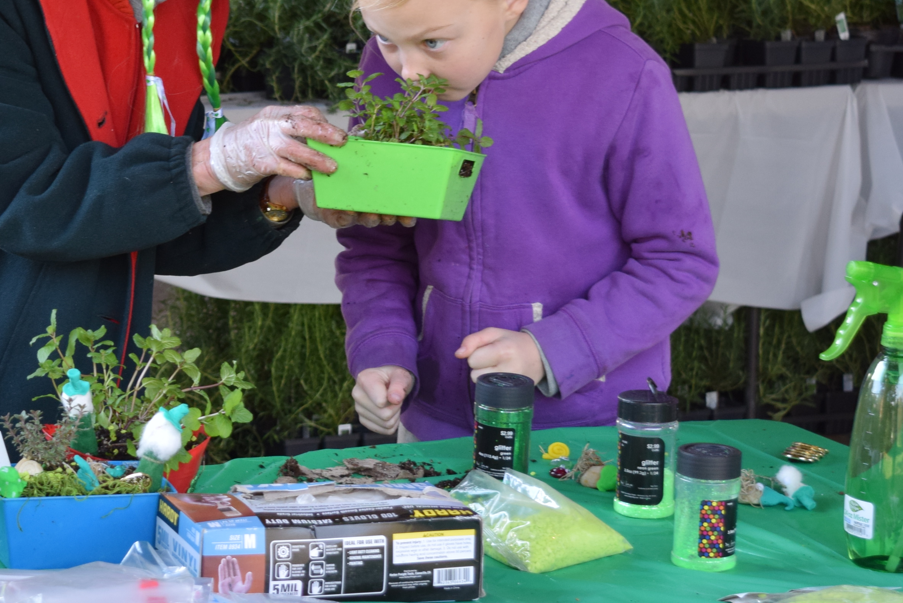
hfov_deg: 16.9
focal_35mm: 120
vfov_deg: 11.4
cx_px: 150
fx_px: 3011
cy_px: 182
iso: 400
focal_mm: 42
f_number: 5.6
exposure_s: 1/125
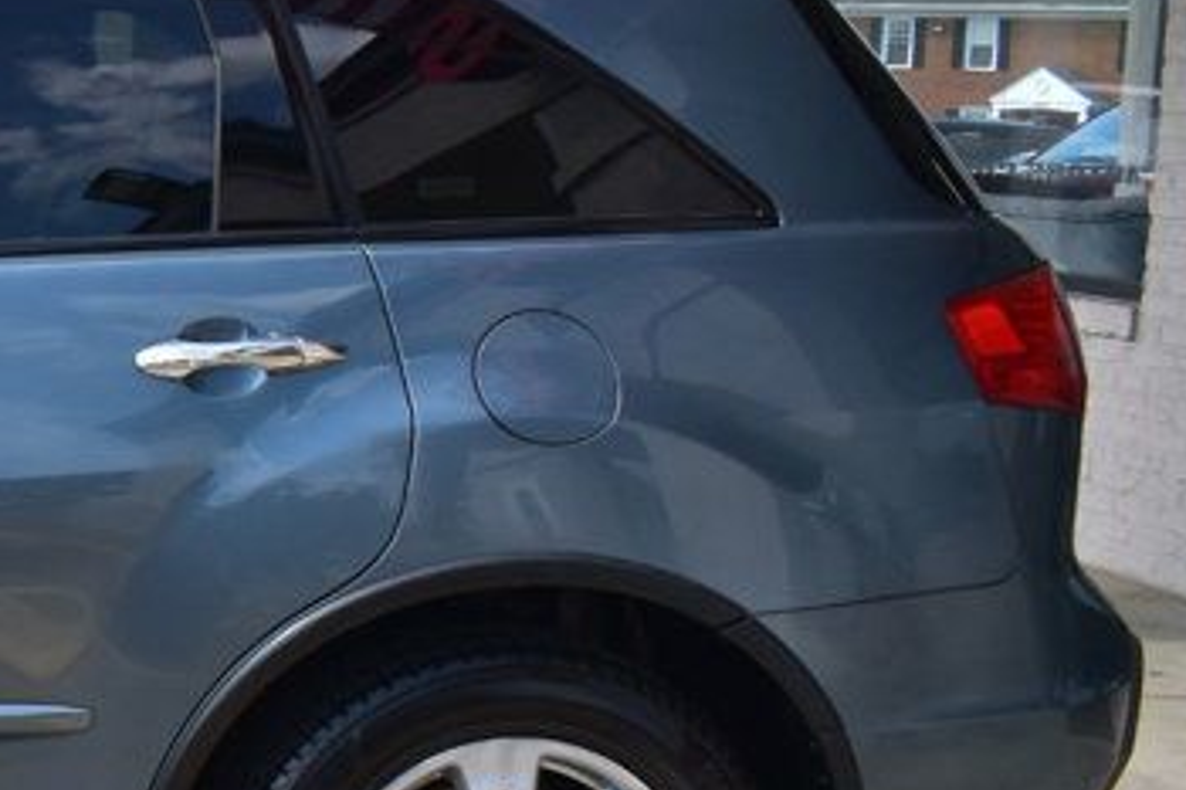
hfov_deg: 22.1
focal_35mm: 79
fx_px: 2601
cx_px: -491
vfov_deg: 17.3
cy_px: 410
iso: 400
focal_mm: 18
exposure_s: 1/400
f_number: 11
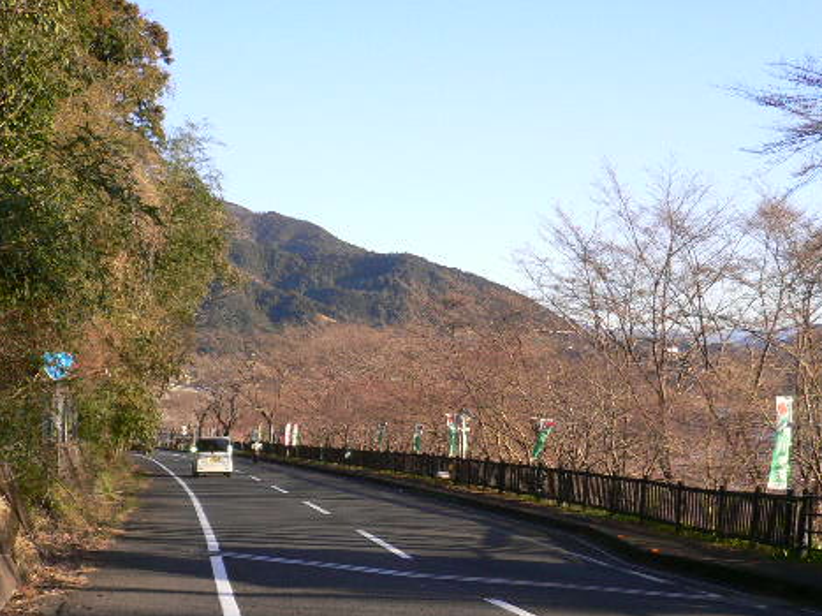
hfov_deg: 39.6
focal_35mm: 48
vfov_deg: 30.1
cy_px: 394
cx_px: 477
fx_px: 1140
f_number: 2.8
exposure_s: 1/400
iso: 100
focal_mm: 5.8
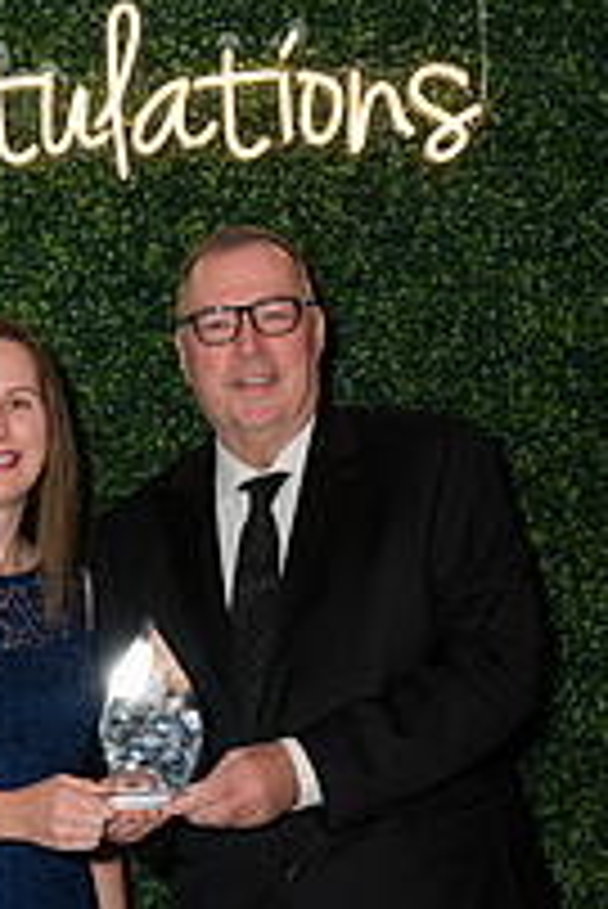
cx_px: 32
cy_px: 922
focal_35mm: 89
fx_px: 2251
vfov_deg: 22.0
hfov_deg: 15.2
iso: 400
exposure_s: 1/160
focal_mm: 40
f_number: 5
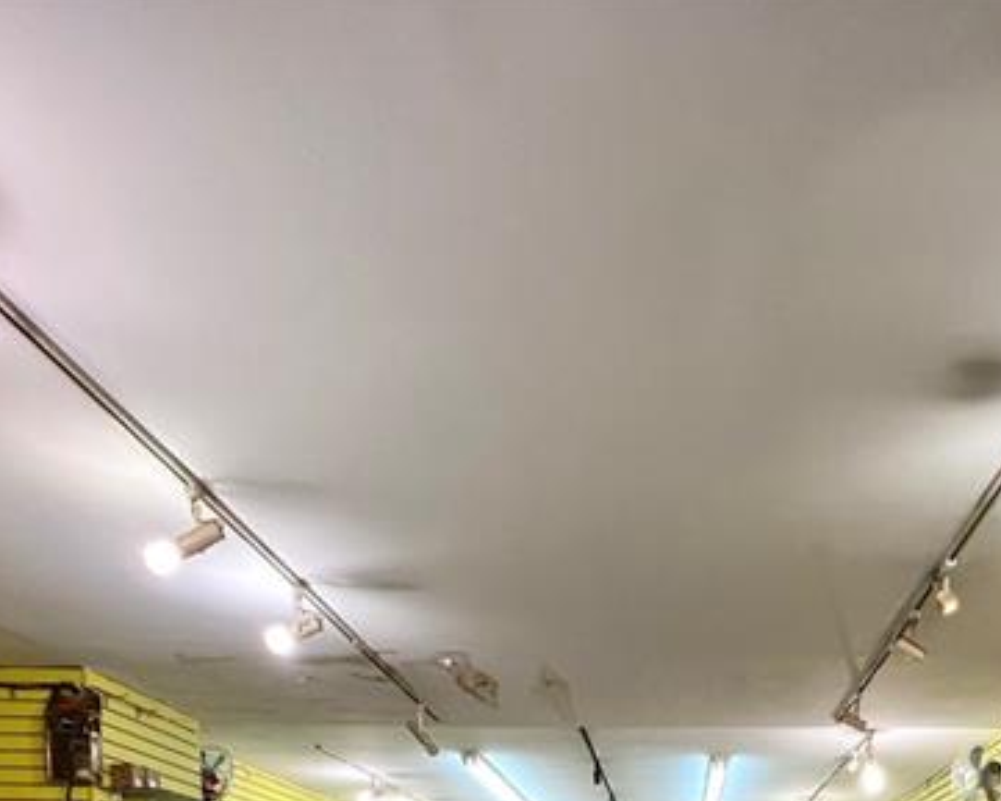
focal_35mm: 27
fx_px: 800
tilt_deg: -6.6
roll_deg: -1.1
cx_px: 679
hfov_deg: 62.2
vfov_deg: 35.3
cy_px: 1053
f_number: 1.8
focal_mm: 1.57
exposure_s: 1/120
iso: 200
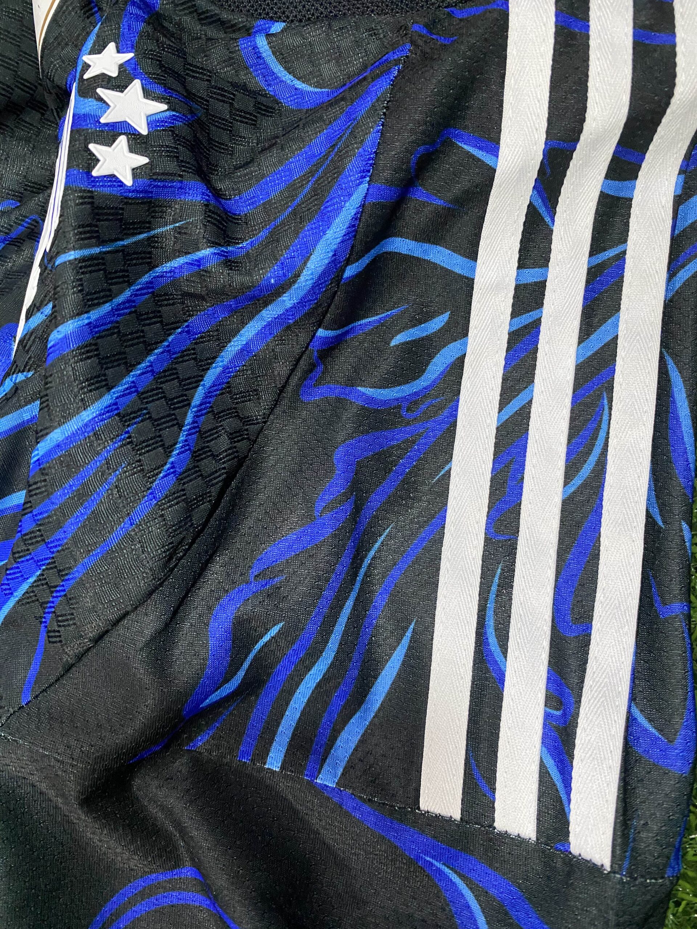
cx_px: 348
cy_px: 464
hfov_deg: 53.1
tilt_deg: -73.5
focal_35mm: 26
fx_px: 698
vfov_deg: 67.3
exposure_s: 1/50
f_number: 1.8
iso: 500
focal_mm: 4.25
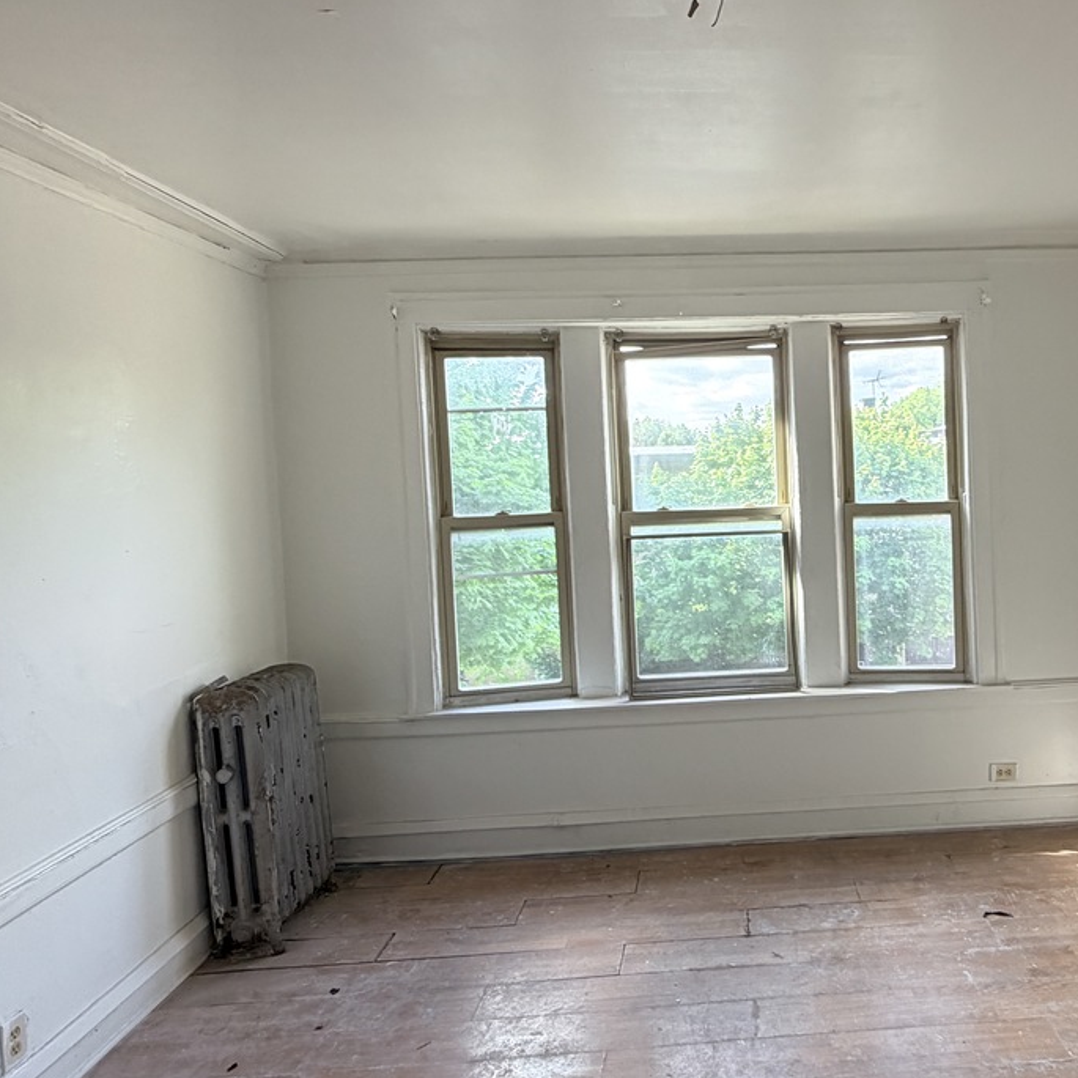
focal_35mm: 26
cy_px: 505
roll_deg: +3.2
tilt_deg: -2.8
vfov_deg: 60.9
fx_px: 916
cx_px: 787
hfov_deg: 58.3
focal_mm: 2.22
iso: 100
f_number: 2.2
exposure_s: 1/121
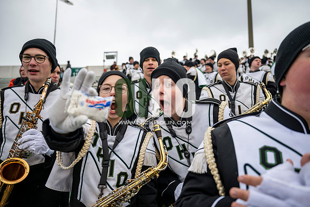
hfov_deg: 73.7
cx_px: 155
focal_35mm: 24
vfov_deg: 53.2
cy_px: 104
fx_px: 207
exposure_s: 1/500
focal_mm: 24
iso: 160
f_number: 2.8
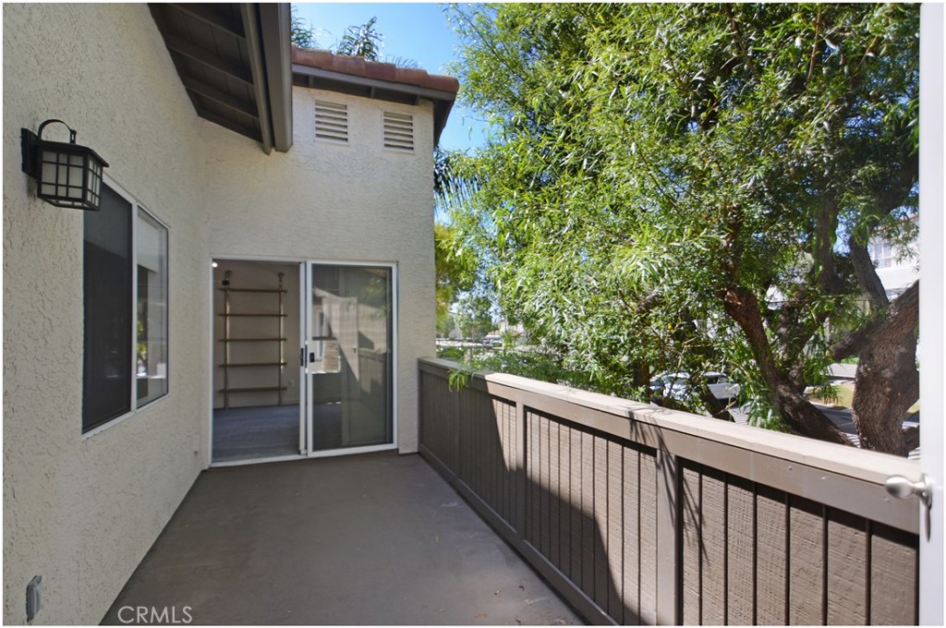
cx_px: 473
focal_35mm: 16
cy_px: 314
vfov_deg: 71.9
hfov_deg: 95.1
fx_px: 433
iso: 100
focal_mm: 11
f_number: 2.8
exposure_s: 1/60
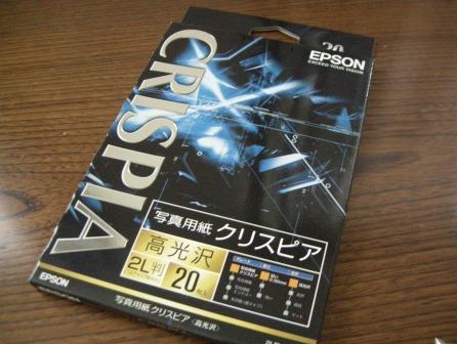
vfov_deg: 39.8
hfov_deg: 51.3
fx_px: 476
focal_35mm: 36
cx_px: 228
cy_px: 172
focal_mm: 7.5
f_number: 2.7
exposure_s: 1/8
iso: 661
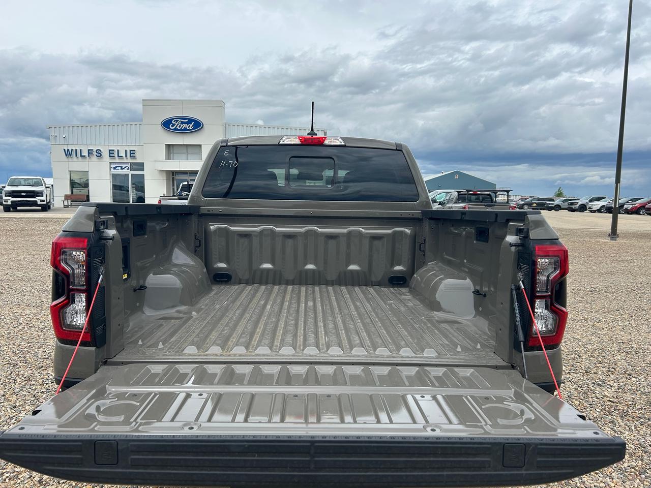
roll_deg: +2.2
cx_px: 326
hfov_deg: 67.3
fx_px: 489
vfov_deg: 53.1
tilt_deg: -4.1
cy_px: 244
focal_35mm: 26
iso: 50
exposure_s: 1/4630
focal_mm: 5.7
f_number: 1.5
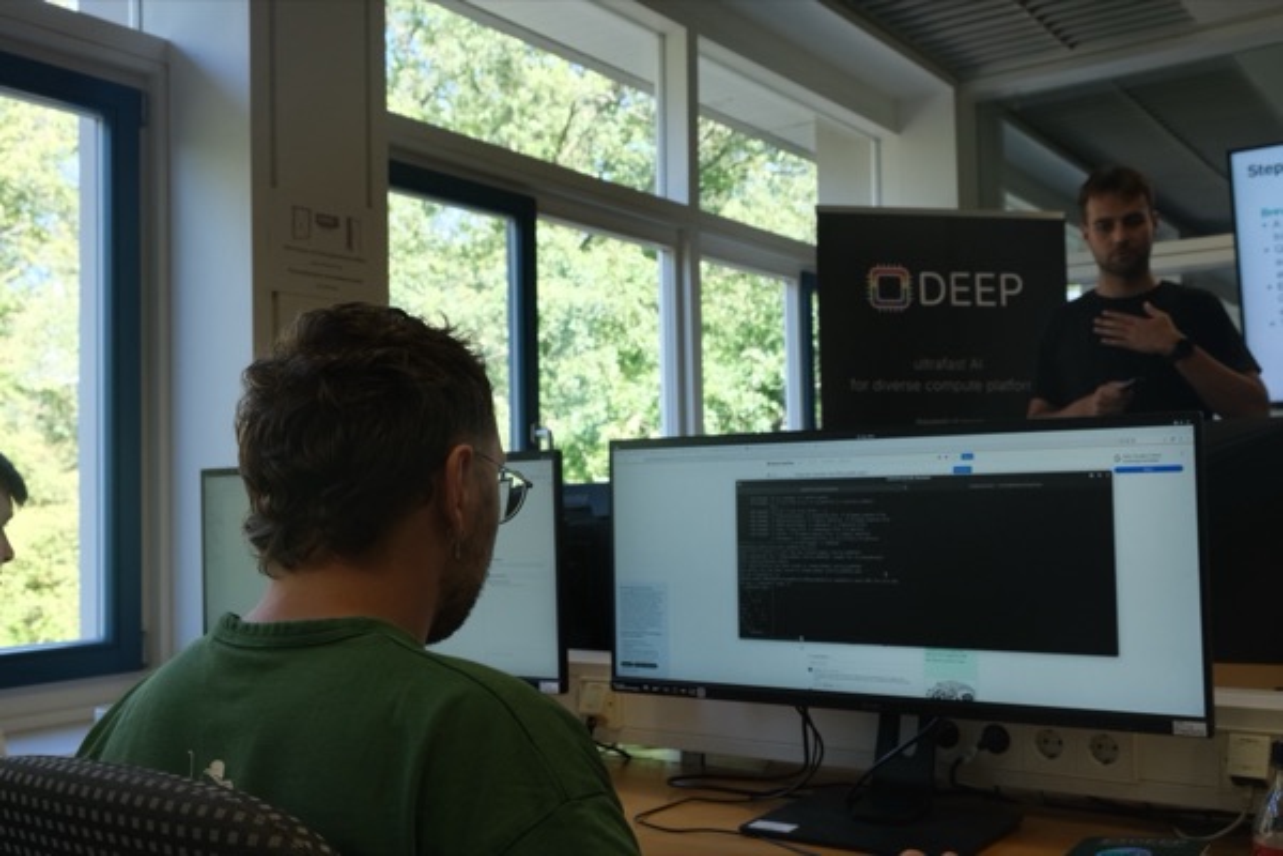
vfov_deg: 37.9
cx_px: 642
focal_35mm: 35
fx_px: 1247
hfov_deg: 54.4
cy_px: 428
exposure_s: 1/170
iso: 1600
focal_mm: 23.3
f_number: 7.1
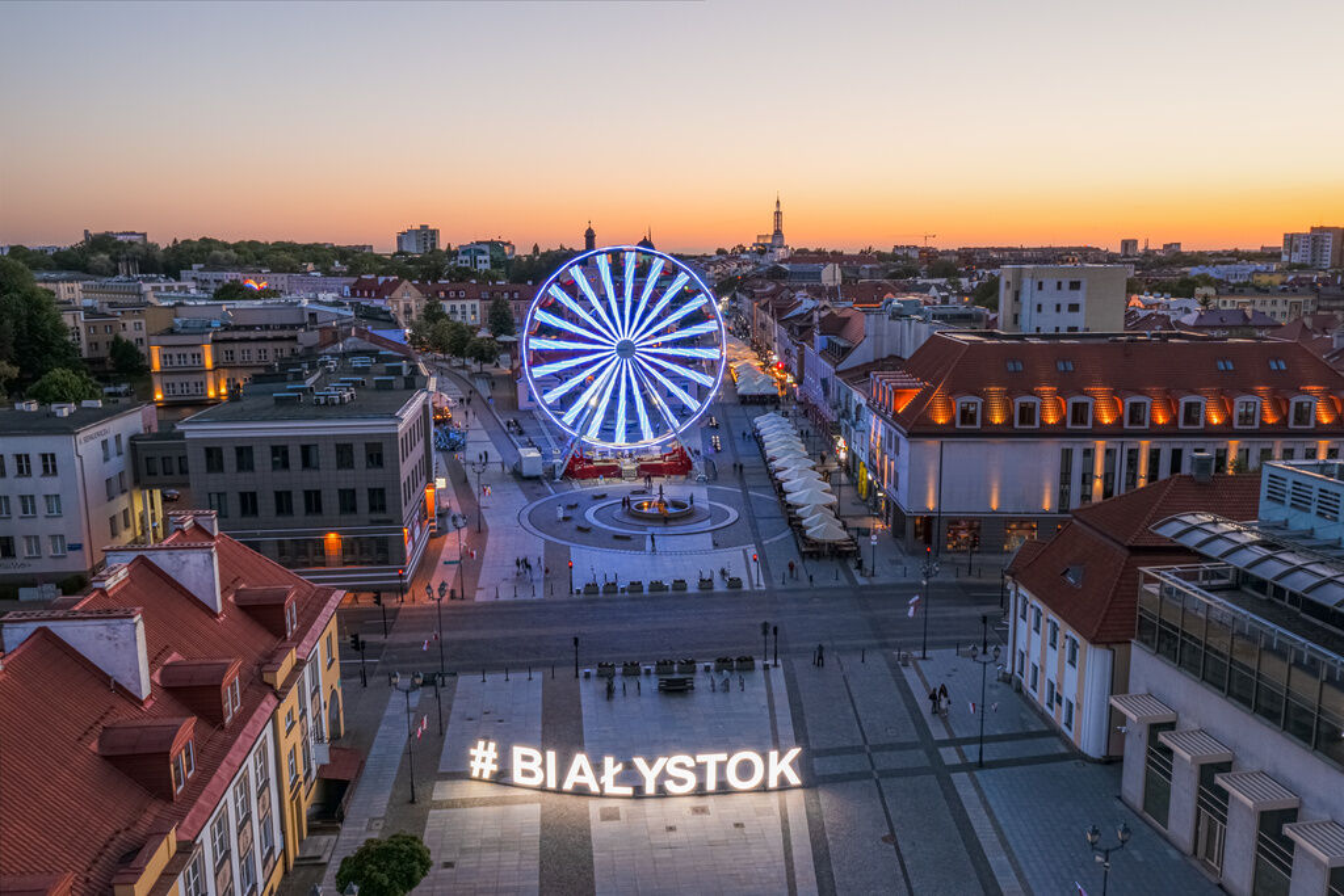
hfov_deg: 65.5
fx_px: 1045
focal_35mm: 28
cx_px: 672
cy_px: 448
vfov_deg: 46.4
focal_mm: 10.3
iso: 100
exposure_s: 1/3.33
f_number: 9
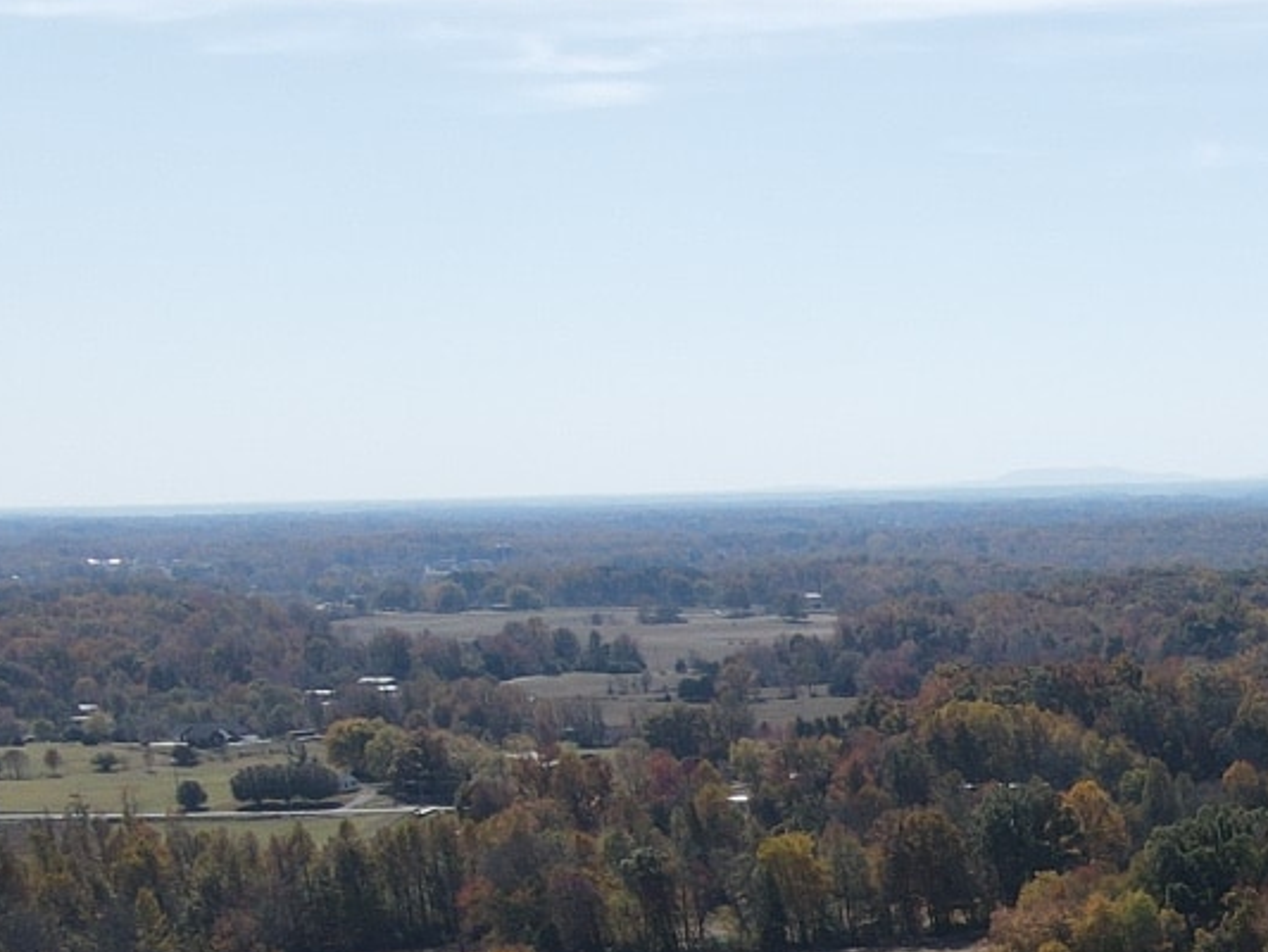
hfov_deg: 18.5
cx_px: 2058
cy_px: 1478
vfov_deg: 15.1
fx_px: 3297
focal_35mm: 90
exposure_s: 1/1000
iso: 110
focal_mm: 4.5
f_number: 2.8
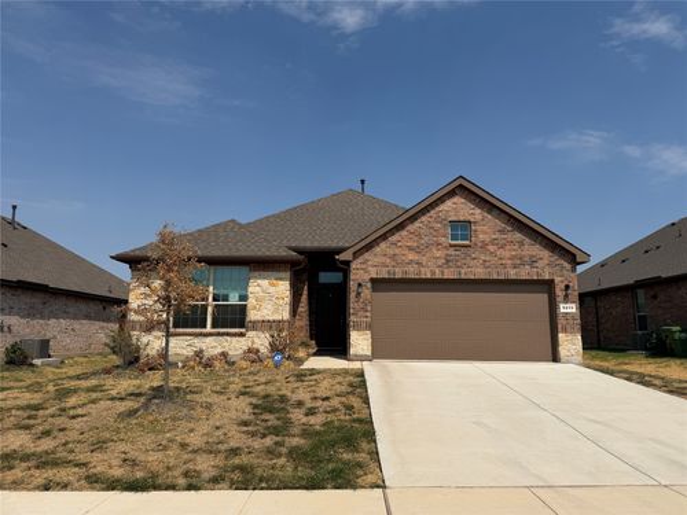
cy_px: 258
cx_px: 344
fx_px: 476
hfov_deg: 71.6
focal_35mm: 24
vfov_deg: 56.8
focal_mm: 6.76
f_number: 1.78
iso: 80
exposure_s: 1/10309
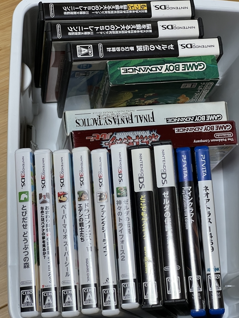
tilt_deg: -70.9
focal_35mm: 87
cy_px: 164
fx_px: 801
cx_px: 133
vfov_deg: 22.5
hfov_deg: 17.0
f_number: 2.8
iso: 250
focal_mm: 9
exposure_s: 1/50
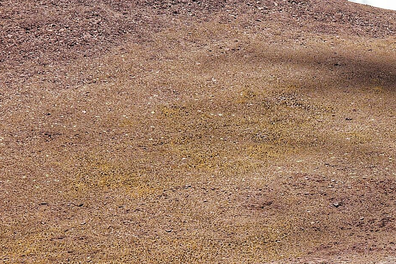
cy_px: 254
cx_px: 431
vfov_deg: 7.1
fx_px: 2123
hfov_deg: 10.5
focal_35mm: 193
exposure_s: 1/500
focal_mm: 39.1
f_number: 5.6
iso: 100
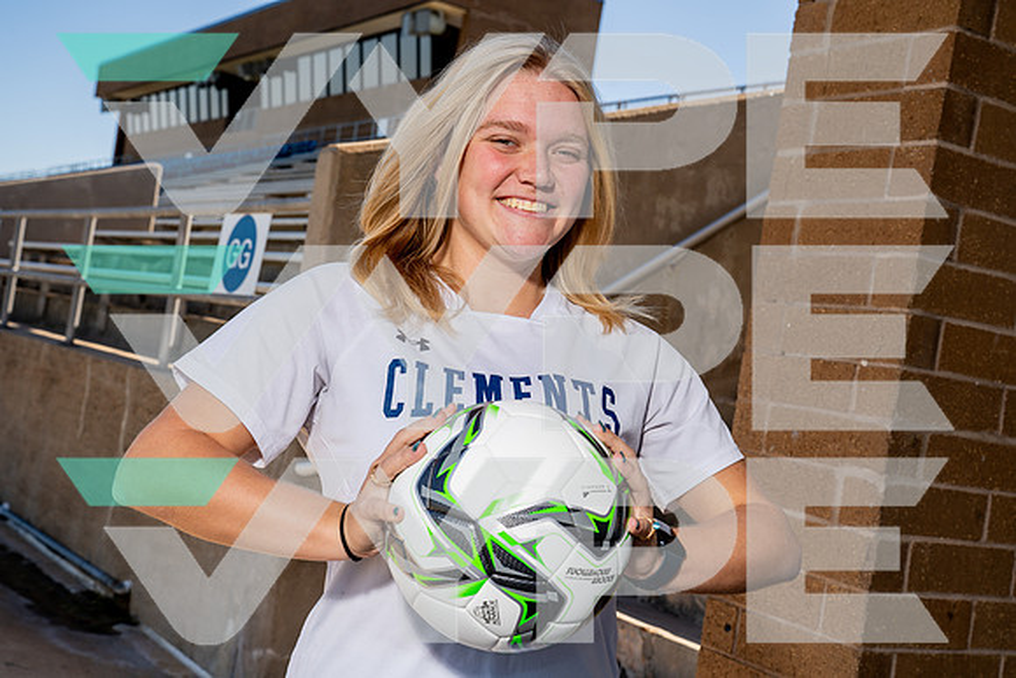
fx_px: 1270
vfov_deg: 29.9
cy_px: 339
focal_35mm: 45
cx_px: 508
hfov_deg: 43.6
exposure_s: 1/250
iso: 100
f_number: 8
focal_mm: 45
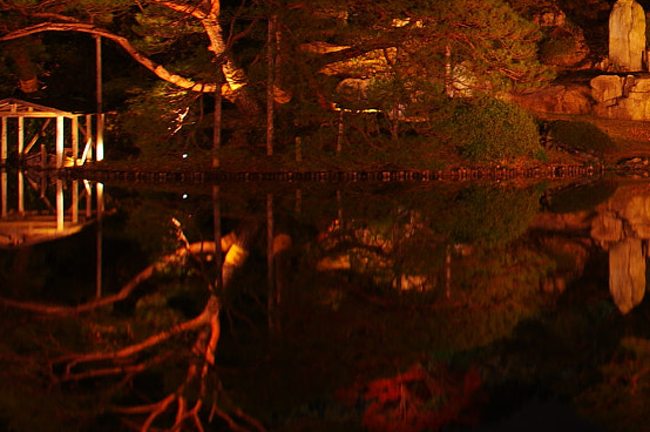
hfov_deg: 18.8
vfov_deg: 13.0
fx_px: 1876
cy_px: 54
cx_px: 725
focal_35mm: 104
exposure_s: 10.8
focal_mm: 24
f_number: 5.6
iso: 100
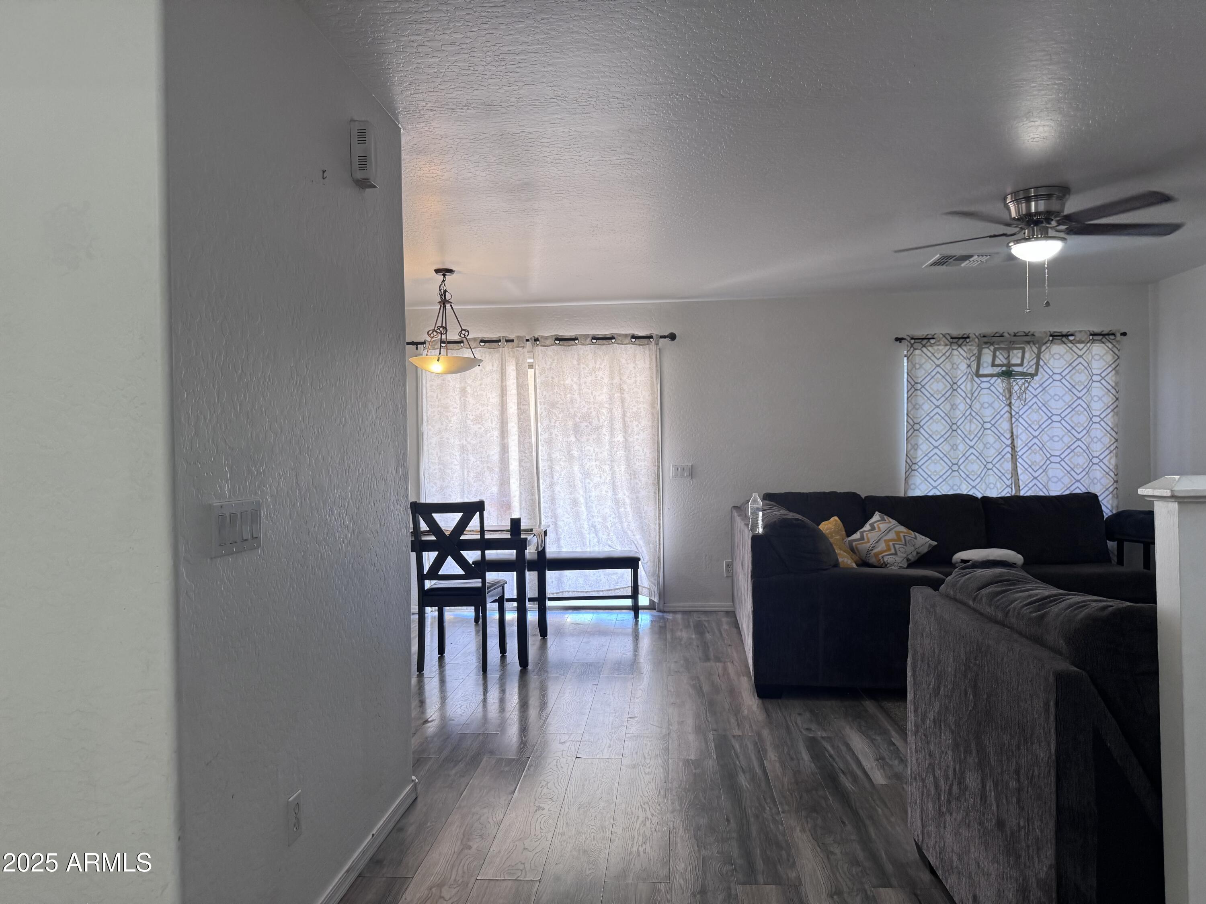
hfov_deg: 71.6
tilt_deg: -1.0
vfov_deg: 56.8
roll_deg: +0.9
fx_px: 836
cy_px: 452
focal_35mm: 24
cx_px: 603
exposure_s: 1/120
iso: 200
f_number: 1.78
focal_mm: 6.76
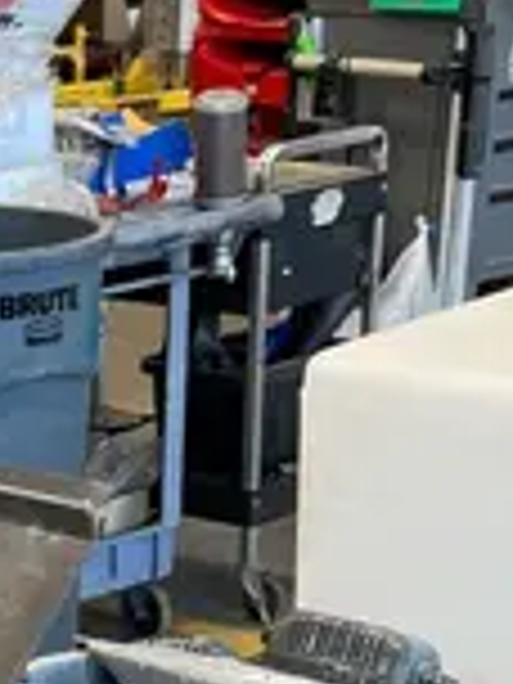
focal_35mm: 125
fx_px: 2470
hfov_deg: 11.6
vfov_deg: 13.7
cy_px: 1312
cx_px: -104
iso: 100
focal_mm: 5.1
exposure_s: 1/122
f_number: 1.6
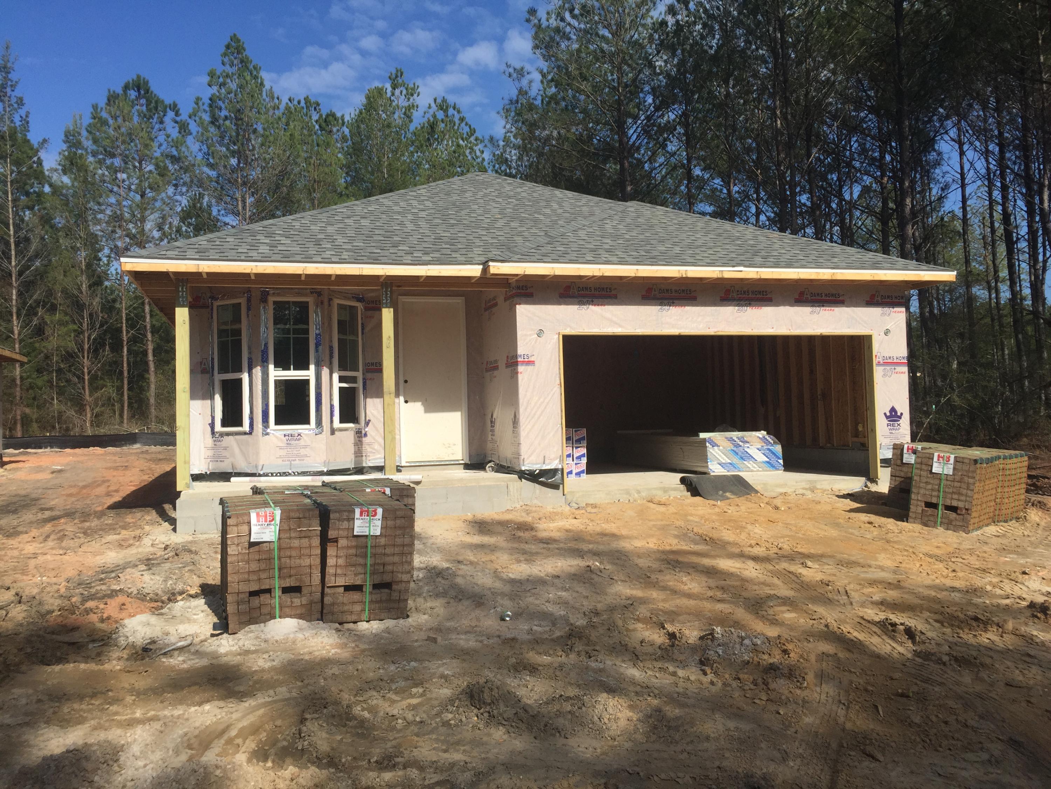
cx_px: 526
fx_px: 880
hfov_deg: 61.7
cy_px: 394
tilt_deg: +2.9
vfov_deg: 48.2
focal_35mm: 29
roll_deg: +0.5
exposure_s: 1/3300
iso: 32
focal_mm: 4.15
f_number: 2.2
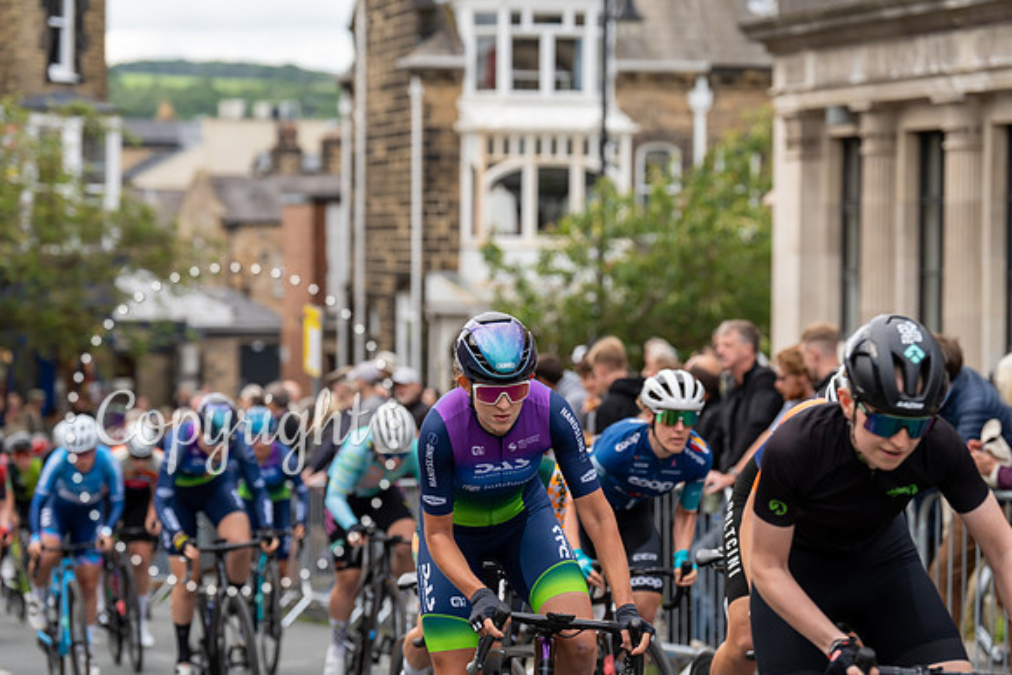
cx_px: 506
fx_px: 3065
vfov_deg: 12.6
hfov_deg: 18.8
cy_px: 338
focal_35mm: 109
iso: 500
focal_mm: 109
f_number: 3.5
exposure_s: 1/500
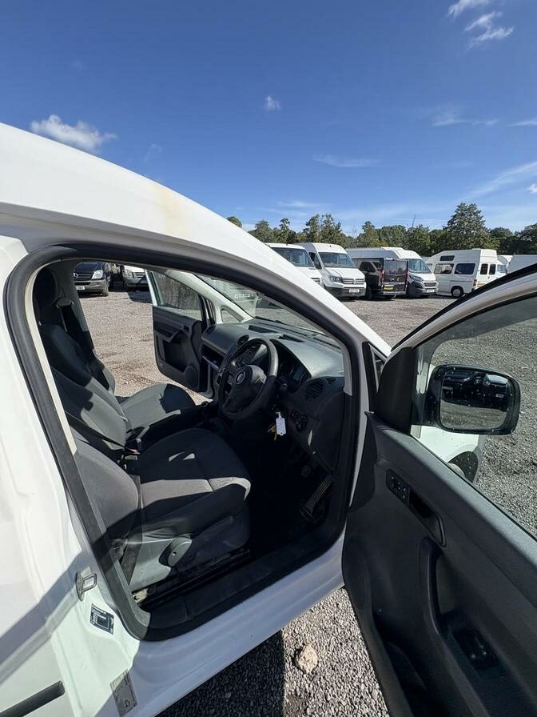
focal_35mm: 14
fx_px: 290
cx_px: 268
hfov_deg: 85.7
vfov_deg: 102.1
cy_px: 358
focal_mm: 2.22
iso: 64
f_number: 2.2
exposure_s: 1/821
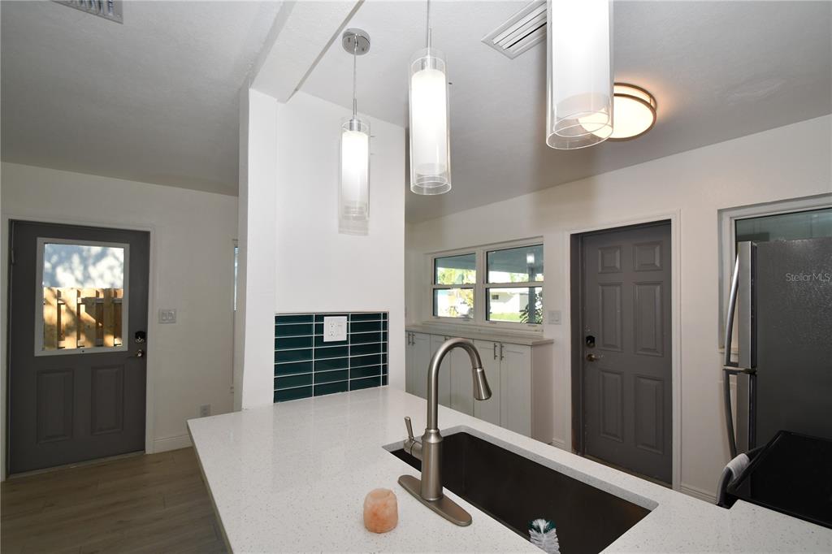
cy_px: 277
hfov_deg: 100.4
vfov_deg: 77.3
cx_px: 416
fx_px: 347
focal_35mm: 15
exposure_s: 1/250
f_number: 8
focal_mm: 10
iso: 560
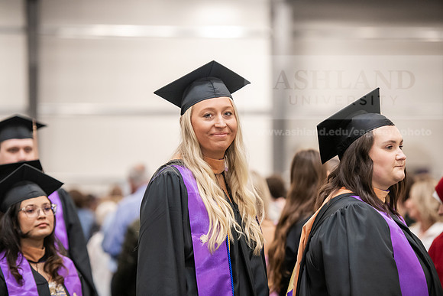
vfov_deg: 10.2
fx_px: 1662
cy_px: 148
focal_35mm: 135
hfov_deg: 15.2
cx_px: 222
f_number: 3.2
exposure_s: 1/200
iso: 2500
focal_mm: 135
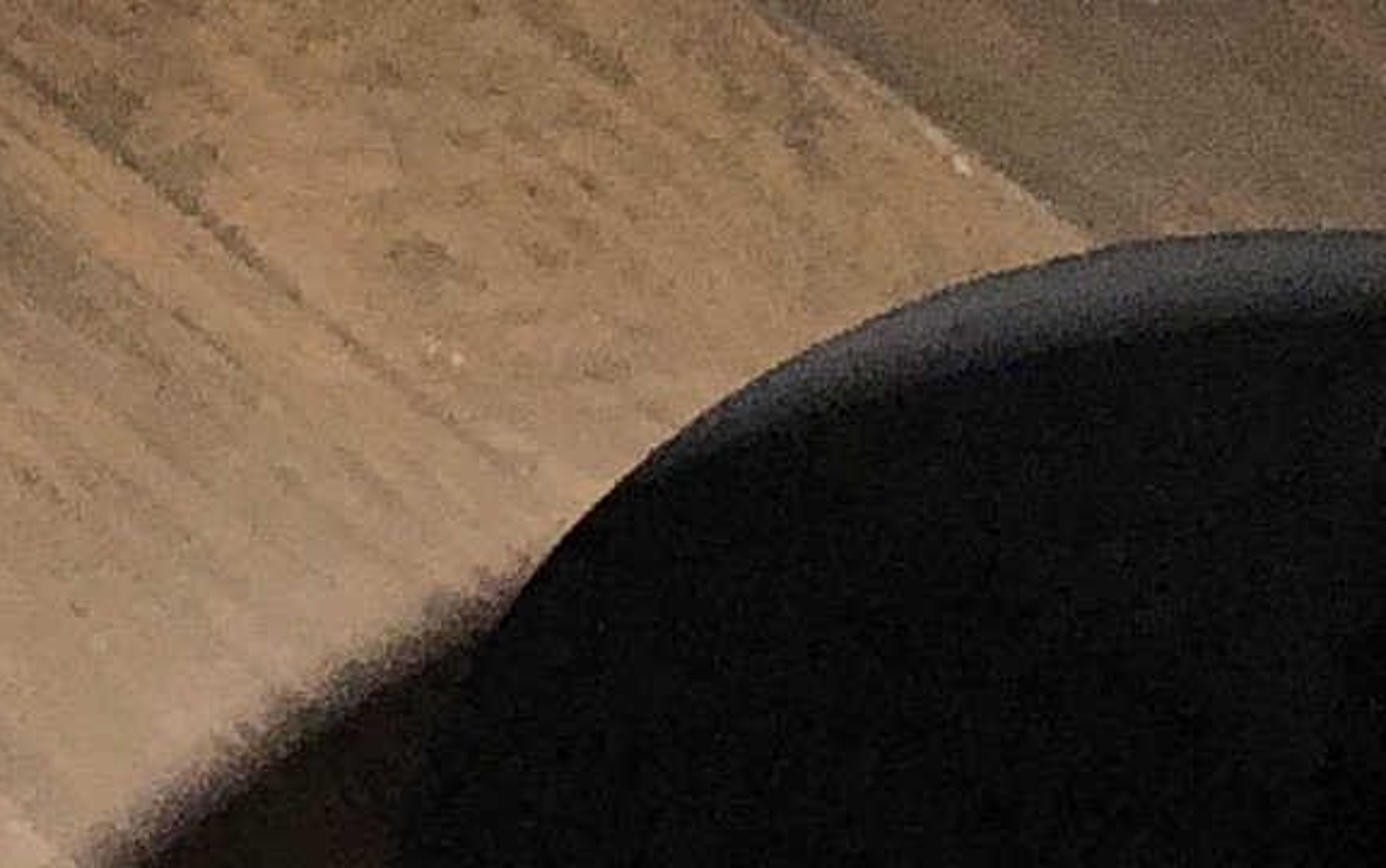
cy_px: -1447
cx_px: 345
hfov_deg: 10.1
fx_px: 7861
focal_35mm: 208
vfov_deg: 6.0
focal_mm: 3.99
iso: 32
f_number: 1.8
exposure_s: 1/25
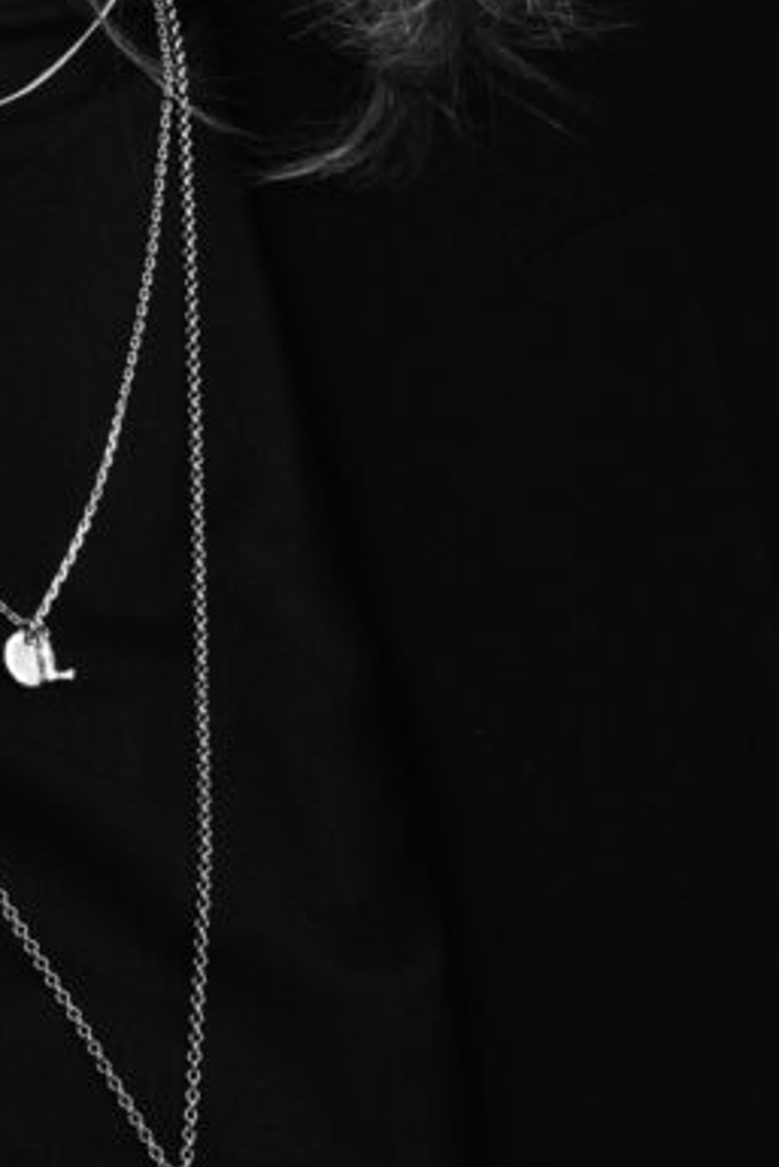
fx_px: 6064
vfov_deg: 10.9
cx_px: -276
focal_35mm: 187
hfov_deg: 7.3
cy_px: -21
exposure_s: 1/160
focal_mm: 50
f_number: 10
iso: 200
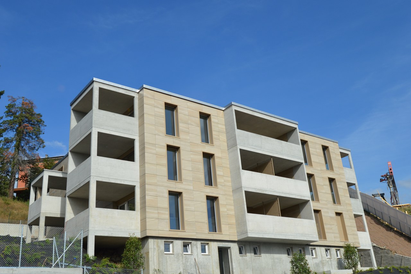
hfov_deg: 53.2
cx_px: 206
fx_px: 411
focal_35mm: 36
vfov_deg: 36.8
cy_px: 137
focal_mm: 24
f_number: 9
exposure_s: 1/320
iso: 100
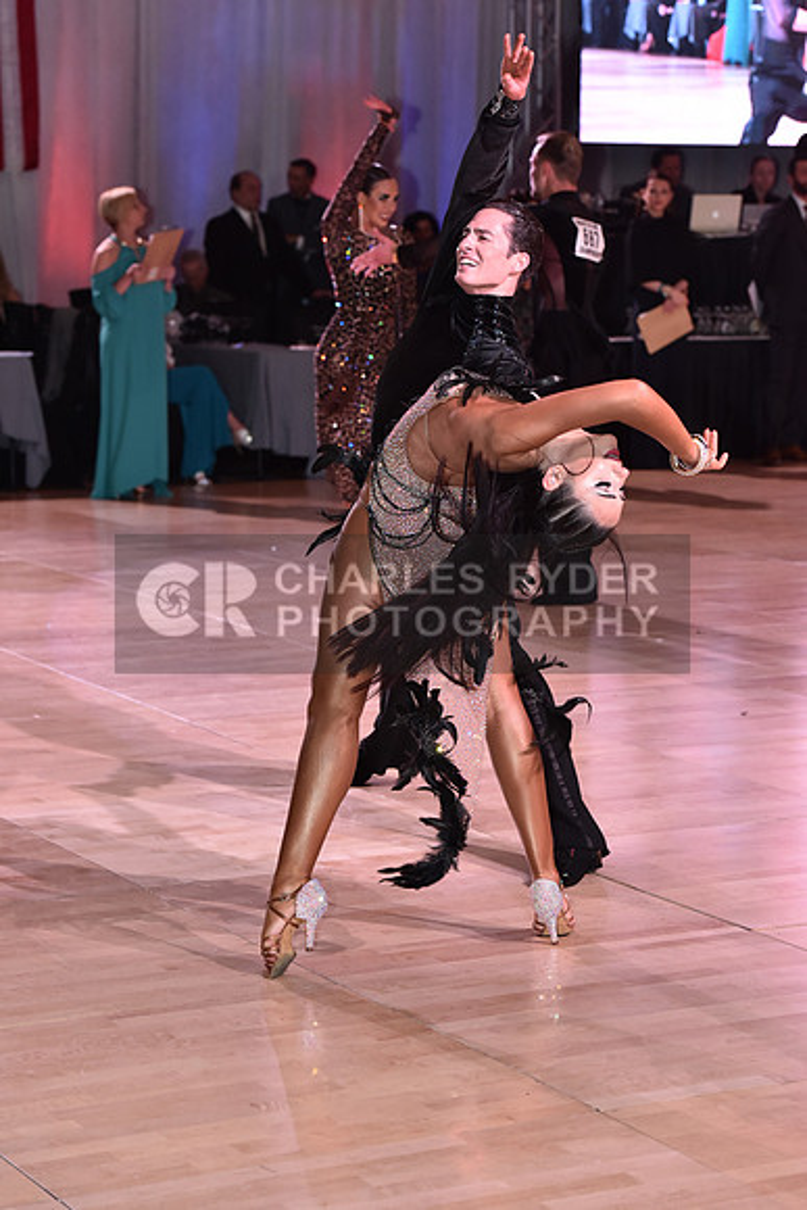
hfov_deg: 14.4
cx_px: 404
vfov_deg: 21.5
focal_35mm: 95
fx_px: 3192
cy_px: 605
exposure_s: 1/250
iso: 1600
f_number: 5
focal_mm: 95
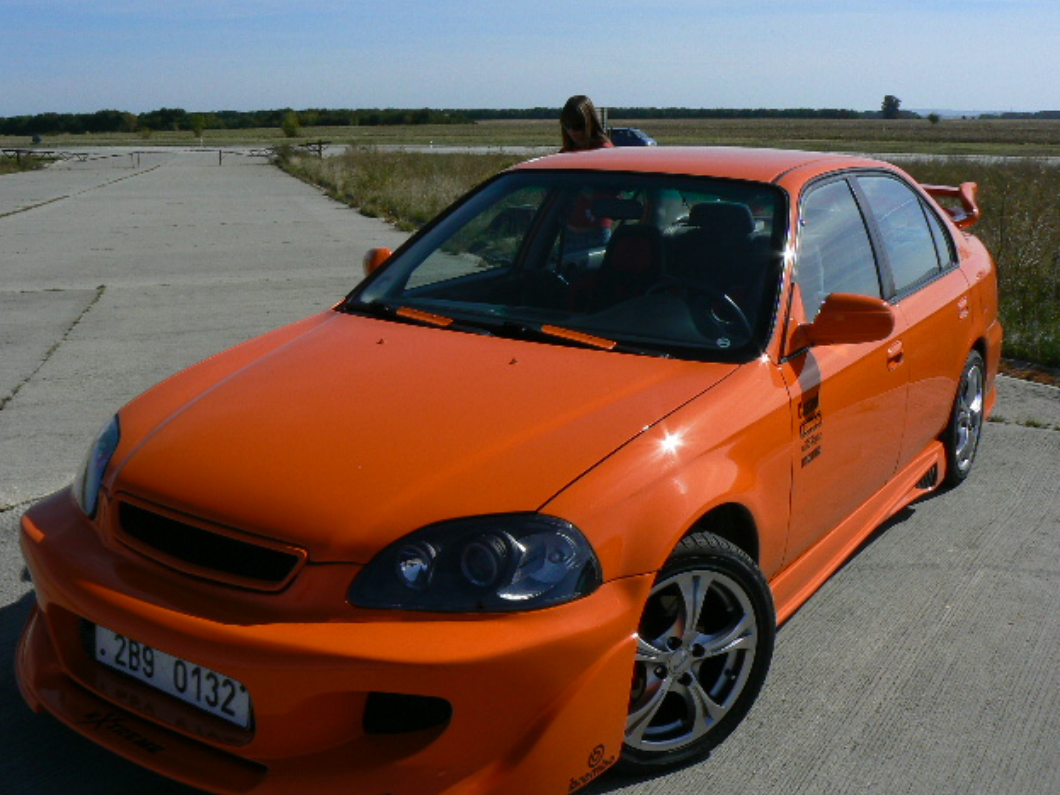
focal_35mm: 37
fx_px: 1133
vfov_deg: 38.7
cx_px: 526
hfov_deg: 50.1
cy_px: 400
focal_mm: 6
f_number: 8
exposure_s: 1/500
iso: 80
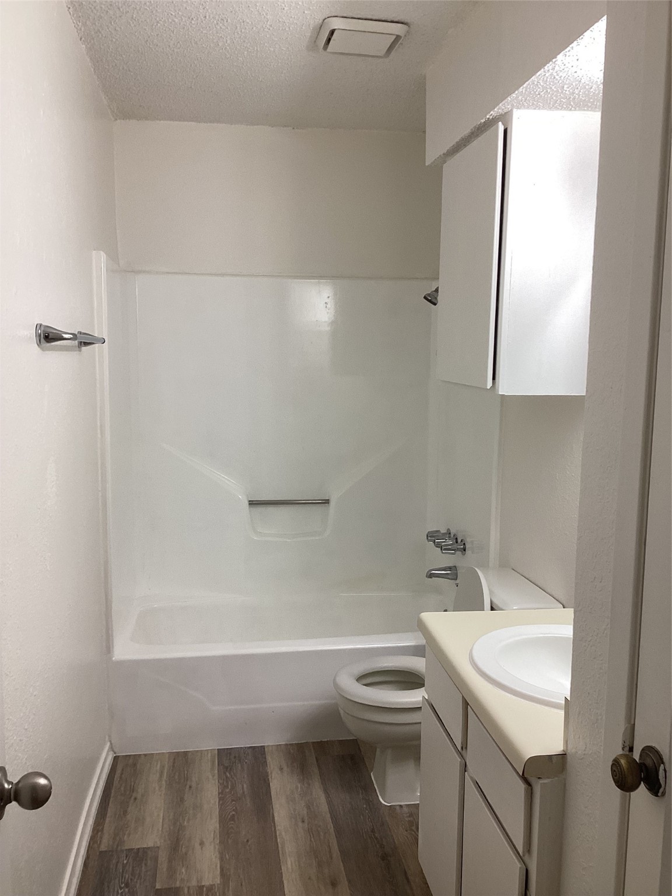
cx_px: 336
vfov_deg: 58.4
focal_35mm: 31
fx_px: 802
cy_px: 448
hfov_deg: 45.4
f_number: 2.4
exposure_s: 1/60
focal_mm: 3.3
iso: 50
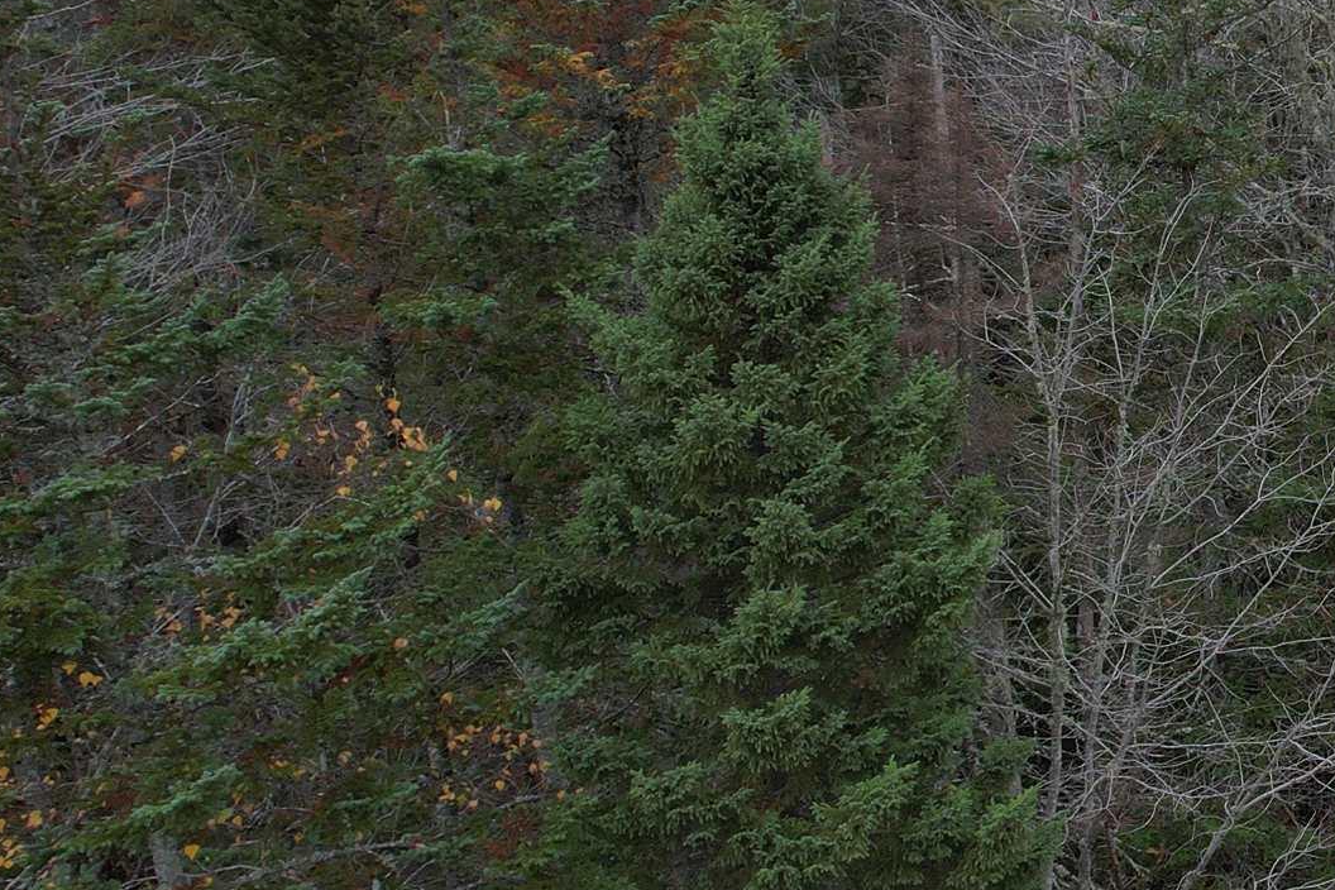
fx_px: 2373
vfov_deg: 21.2
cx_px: 1852
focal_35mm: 64
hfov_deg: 25.7
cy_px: 303
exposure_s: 1/350
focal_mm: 8.38
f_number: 2.8
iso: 100
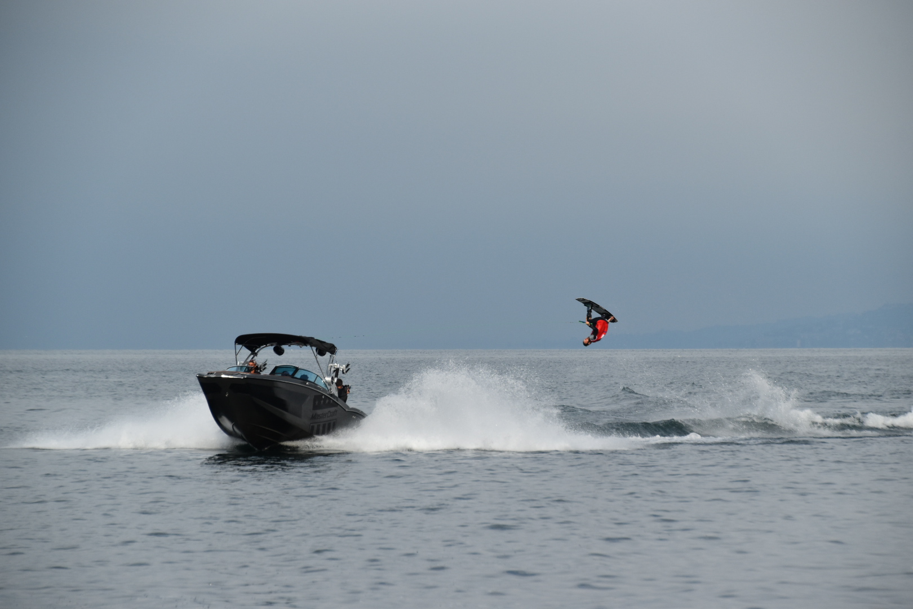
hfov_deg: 9.8
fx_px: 5325
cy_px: 304
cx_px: 456
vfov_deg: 6.5
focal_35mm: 210
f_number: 7.1
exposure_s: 1/1600
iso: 400
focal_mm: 140
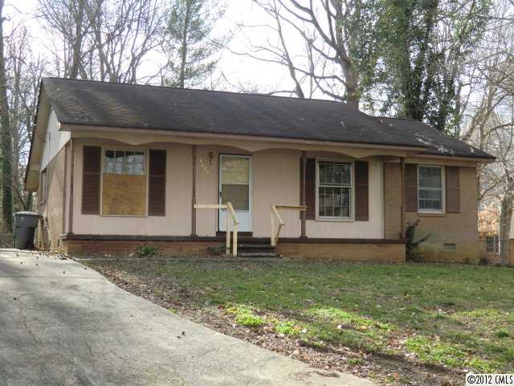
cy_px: 193
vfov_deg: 30.9
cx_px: 257
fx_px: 698
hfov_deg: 40.4
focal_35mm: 47
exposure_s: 1/100
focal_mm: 8.4
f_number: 4
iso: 64
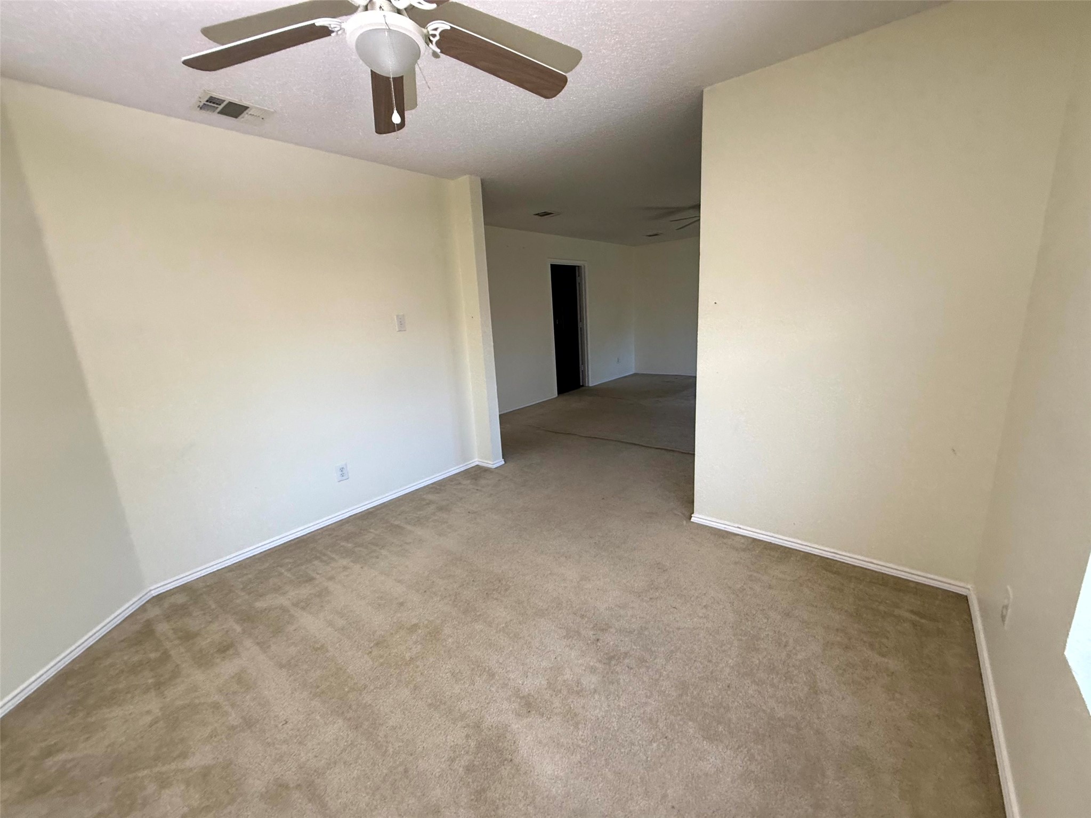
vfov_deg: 85.7
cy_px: 409
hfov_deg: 102.1
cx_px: 546
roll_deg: +4.7
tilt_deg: -11.1
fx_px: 441
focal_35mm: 14
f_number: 2.2
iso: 200
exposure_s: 1/100
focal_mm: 2.22
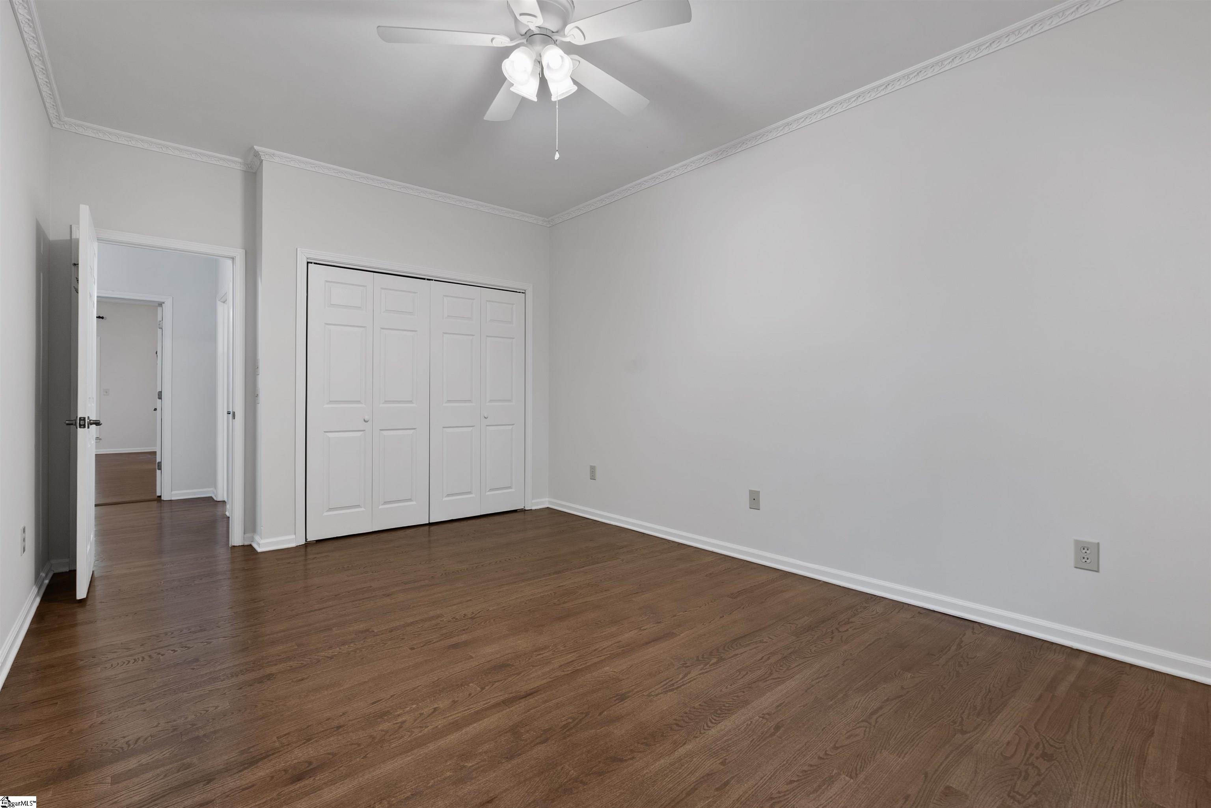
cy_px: 404
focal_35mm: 16
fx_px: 538
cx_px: 606
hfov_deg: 96.7
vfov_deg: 73.8
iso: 250
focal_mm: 16
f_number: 8
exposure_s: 1/1.67
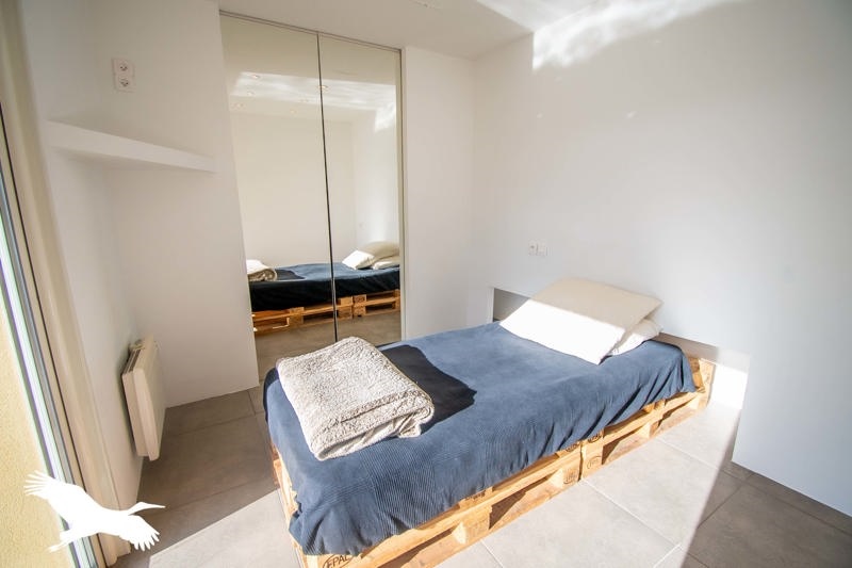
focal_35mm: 15
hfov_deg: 100.4
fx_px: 355
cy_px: 284
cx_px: 426
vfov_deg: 77.3
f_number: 4.5
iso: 640
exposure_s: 1/800
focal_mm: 10
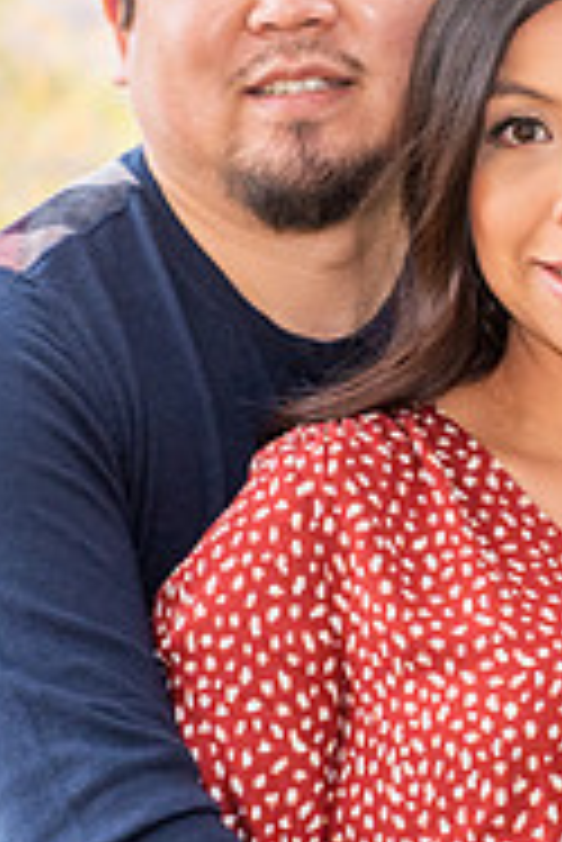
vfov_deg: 7.8
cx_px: 774
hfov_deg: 5.2
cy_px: 599
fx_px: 6147
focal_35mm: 263
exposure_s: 1/125
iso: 800
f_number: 5
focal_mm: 70
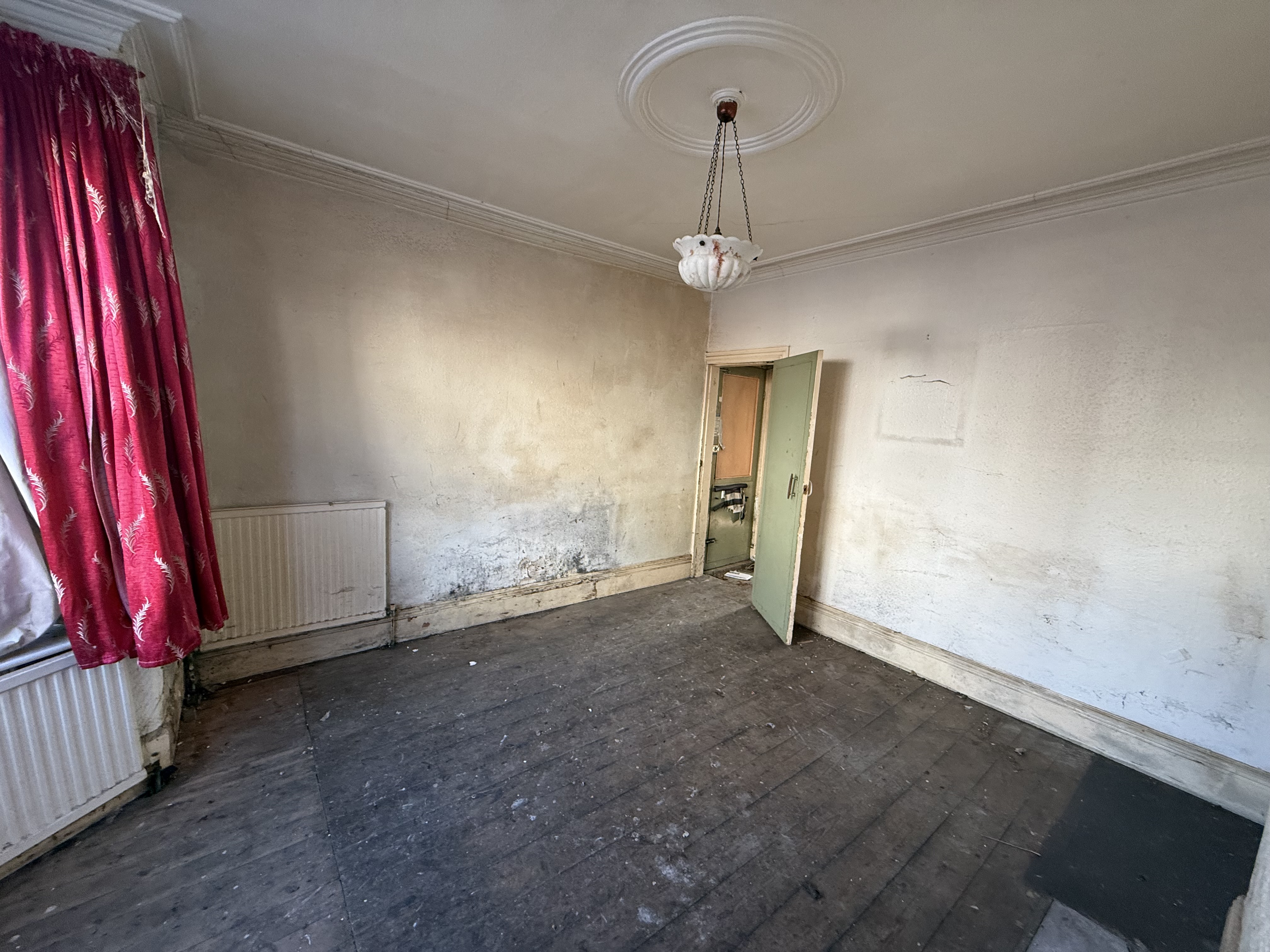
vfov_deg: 85.7
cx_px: 635
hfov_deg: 102.1
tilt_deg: -7.1
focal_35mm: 14
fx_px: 514
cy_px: 476
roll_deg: -2.6
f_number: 2.2
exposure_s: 1/99
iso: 200
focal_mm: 2.22
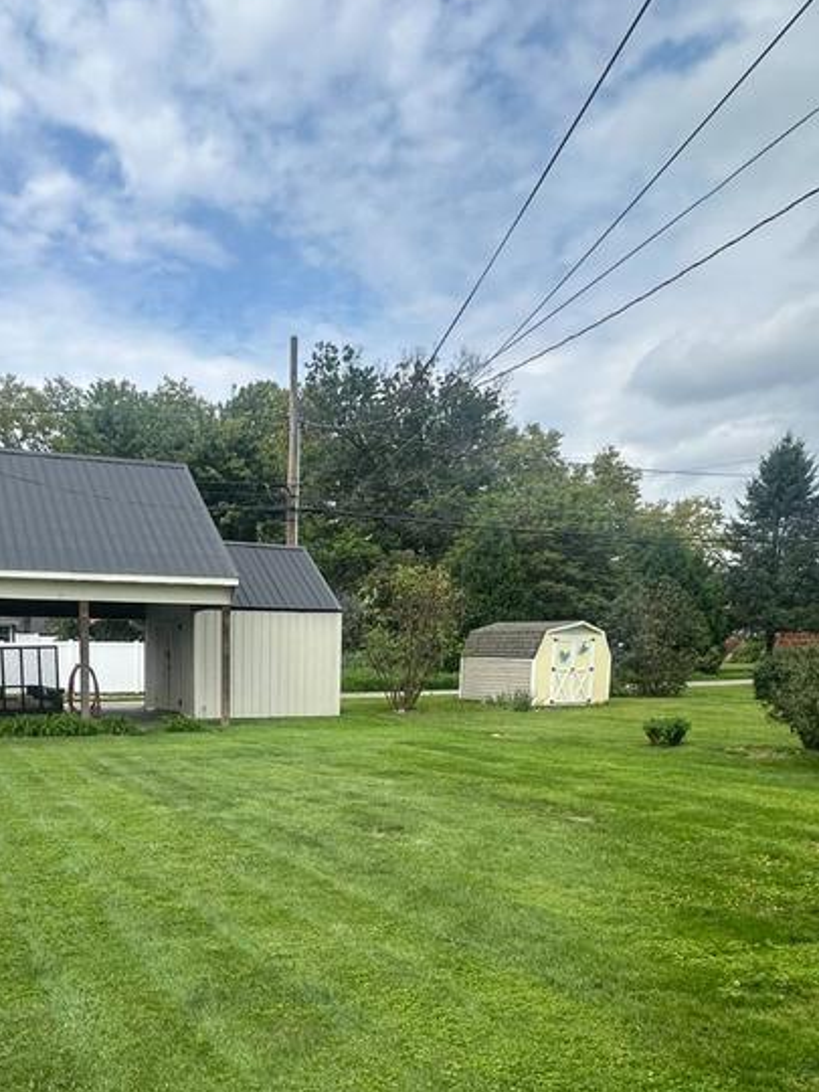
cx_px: 216
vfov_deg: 61.1
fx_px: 883
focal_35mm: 28
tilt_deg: -5.9
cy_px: 768
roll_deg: -2.7
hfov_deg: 48.1
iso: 40
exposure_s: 1/1319
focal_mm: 2.22
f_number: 2.2
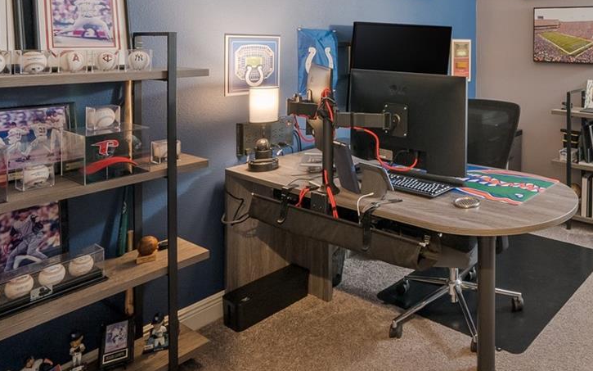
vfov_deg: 42.8
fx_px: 436
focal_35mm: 27
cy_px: 49
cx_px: 495
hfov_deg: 61.3
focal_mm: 12
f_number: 11
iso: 400
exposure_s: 2.5
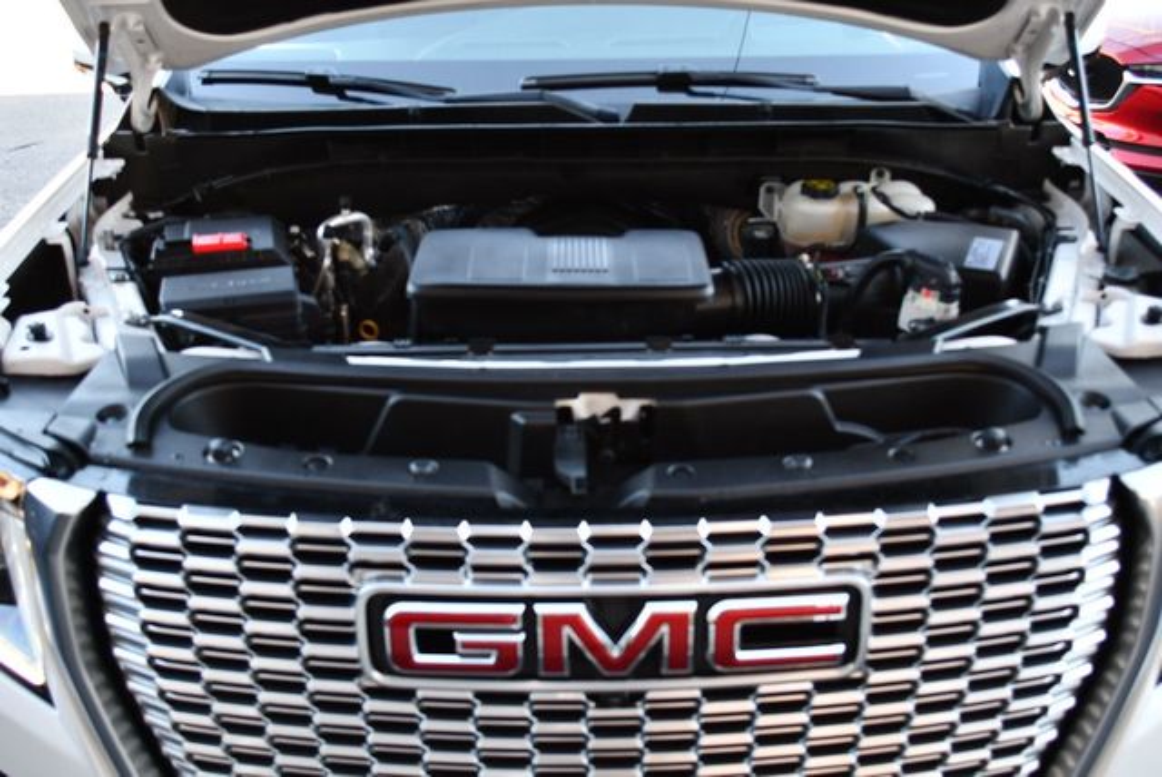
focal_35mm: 36
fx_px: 1163
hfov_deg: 53.1
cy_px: 388
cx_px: 581
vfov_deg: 36.9
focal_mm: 18
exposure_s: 1/250
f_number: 3.5
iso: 560
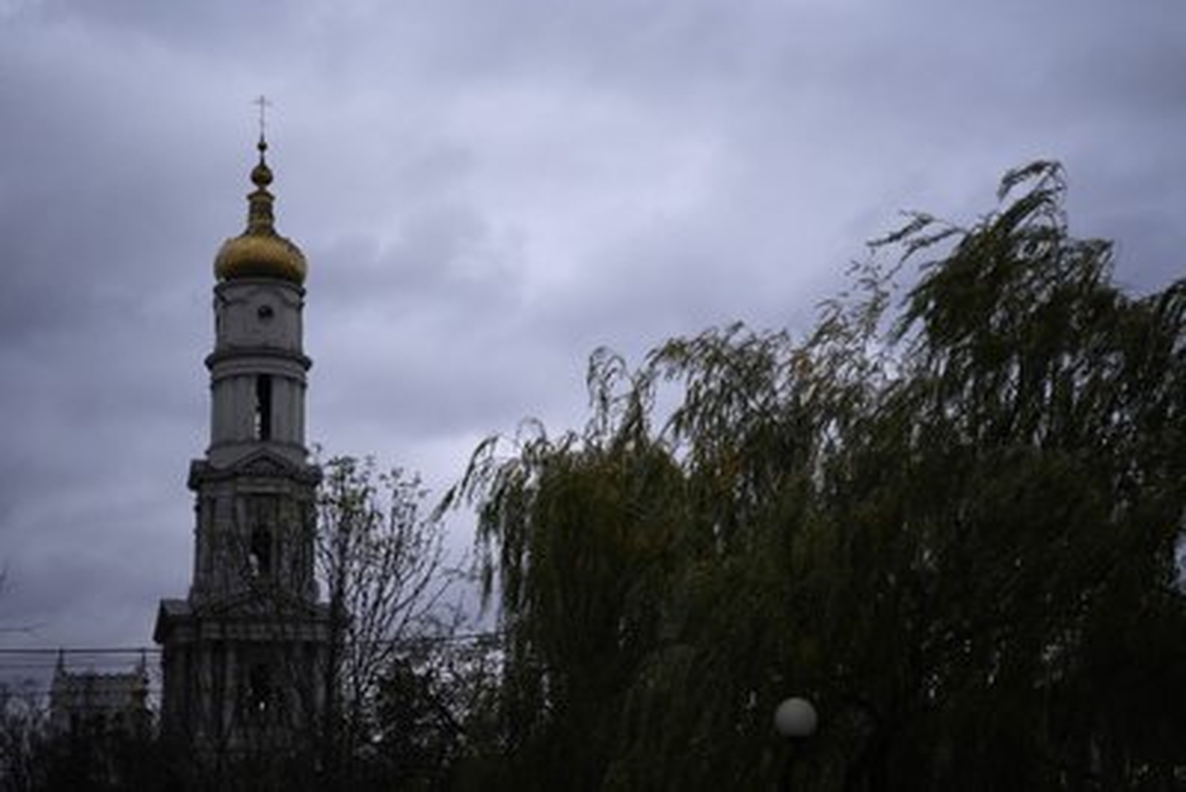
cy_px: 396
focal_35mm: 75
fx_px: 2472
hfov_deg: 27.0
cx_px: 593
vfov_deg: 18.2
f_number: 2.8
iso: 3200
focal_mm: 75
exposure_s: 1/160
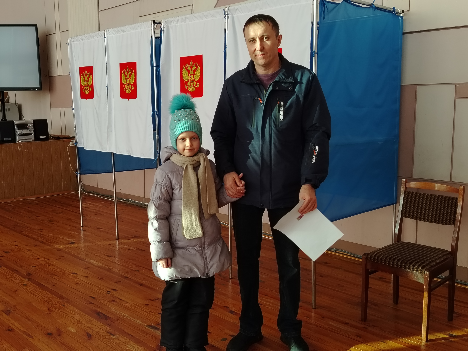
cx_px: 234
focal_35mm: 37
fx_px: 500
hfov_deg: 50.1
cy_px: 176
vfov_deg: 38.7
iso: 471
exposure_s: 1/60
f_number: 1.75
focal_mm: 5.25
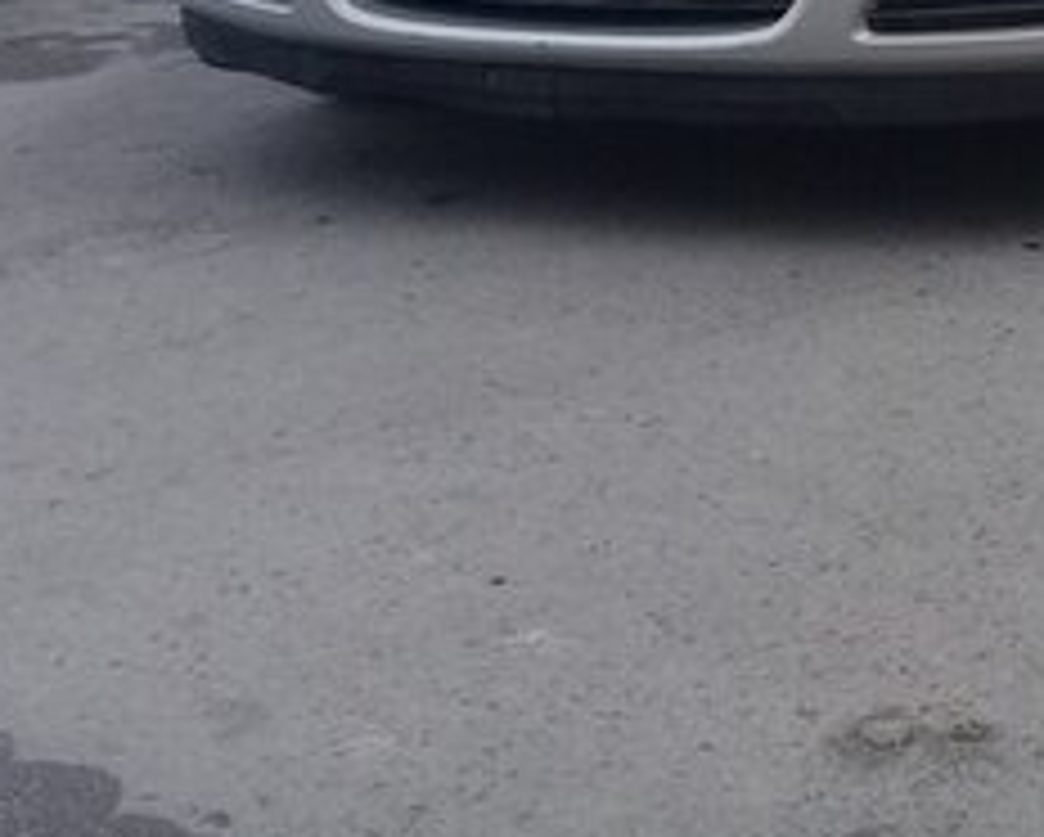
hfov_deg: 20.9
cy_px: -254
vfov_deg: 16.8
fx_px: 2659
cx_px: 1210
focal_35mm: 86
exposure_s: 1/346
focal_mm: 3.3
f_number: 2.2
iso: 50
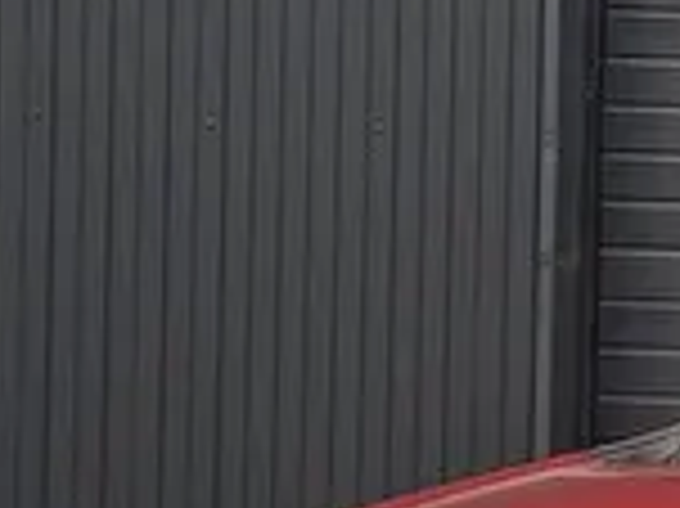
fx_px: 4986
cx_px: 1446
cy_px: 683
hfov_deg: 7.4
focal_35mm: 254
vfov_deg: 5.8
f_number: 1.78
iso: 64
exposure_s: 1/481
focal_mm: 6.76
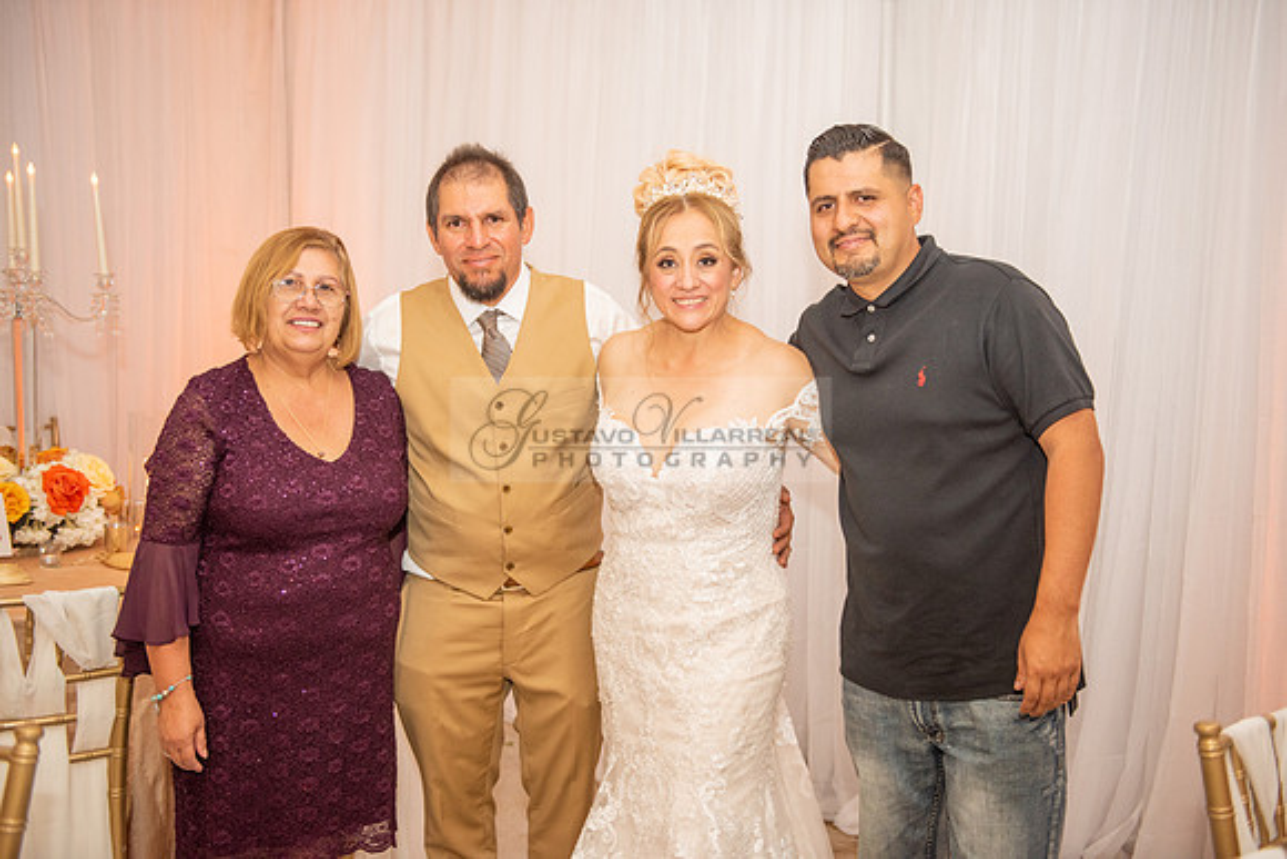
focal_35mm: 38
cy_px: 430
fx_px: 1359
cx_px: 644
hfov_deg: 50.7
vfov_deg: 35.1
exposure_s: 1/160
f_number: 2.8
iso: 1000
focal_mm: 38
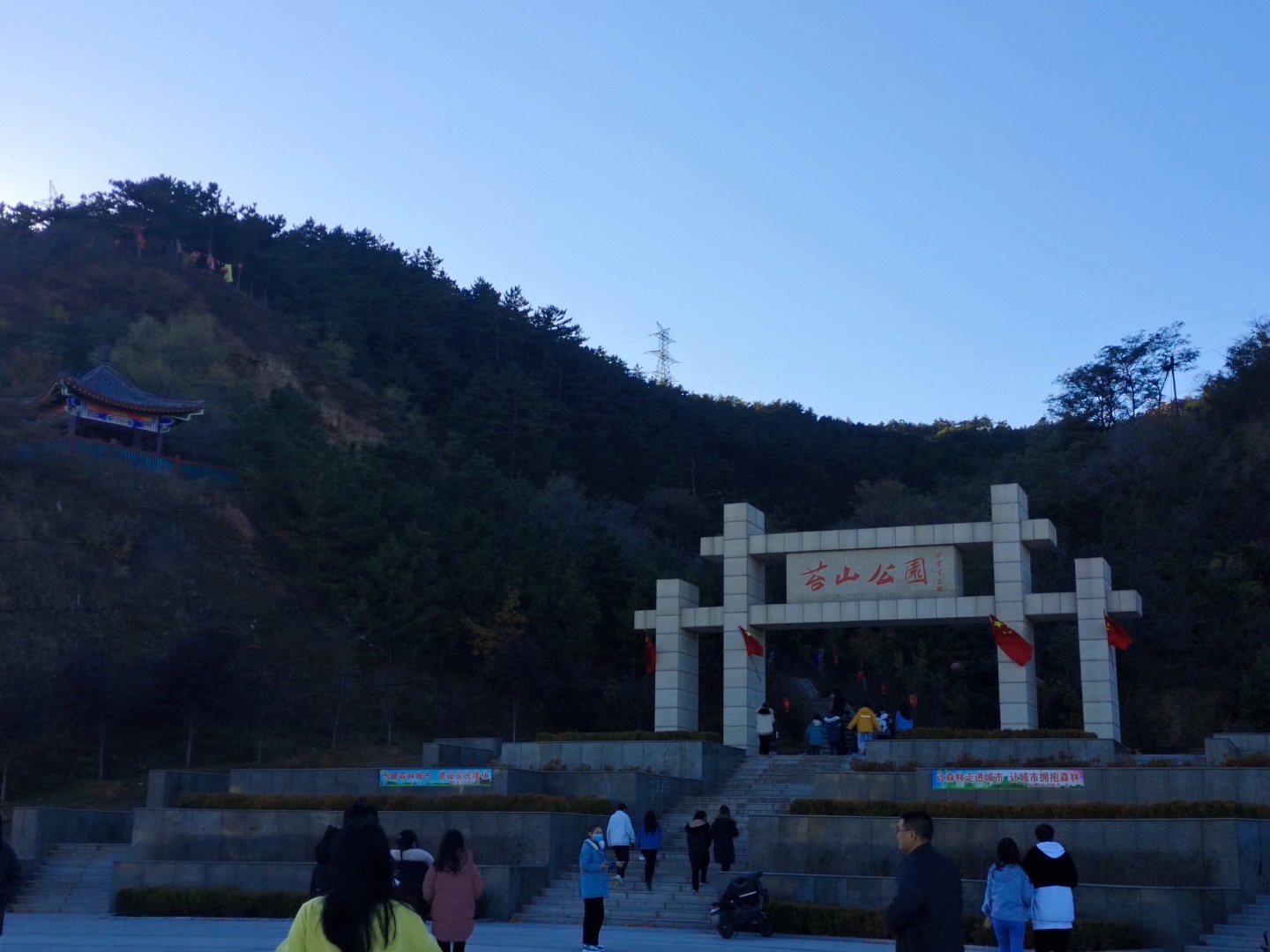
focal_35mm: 37
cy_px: 476
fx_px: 1357
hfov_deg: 50.1
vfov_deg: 38.7
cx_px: 635
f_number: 1.79
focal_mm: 4.71
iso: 50
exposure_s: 1/909
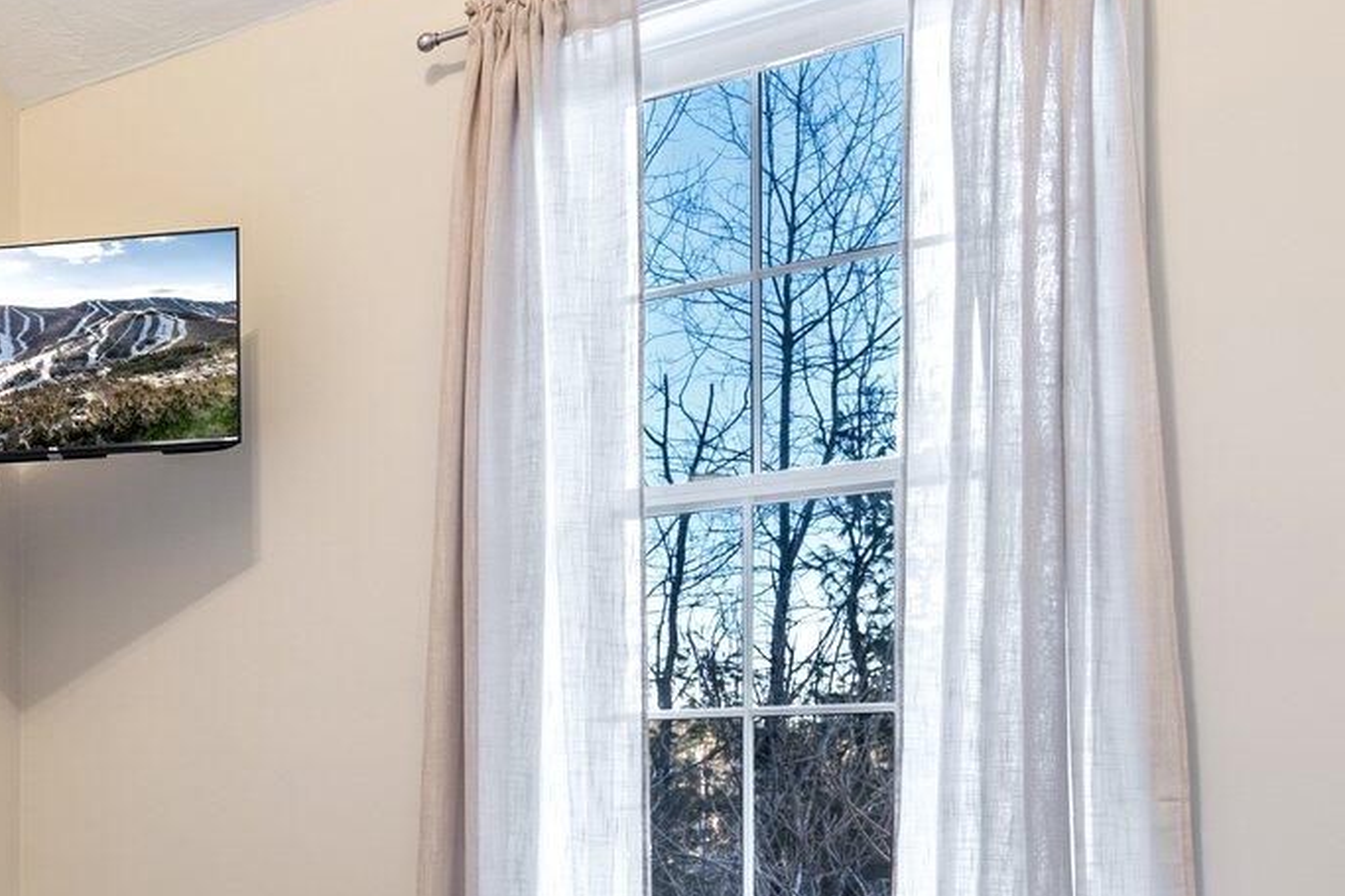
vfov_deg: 27.3
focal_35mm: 48
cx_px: -167
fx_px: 1793
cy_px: 759
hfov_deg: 34.8
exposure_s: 2
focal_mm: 16
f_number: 9
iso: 100
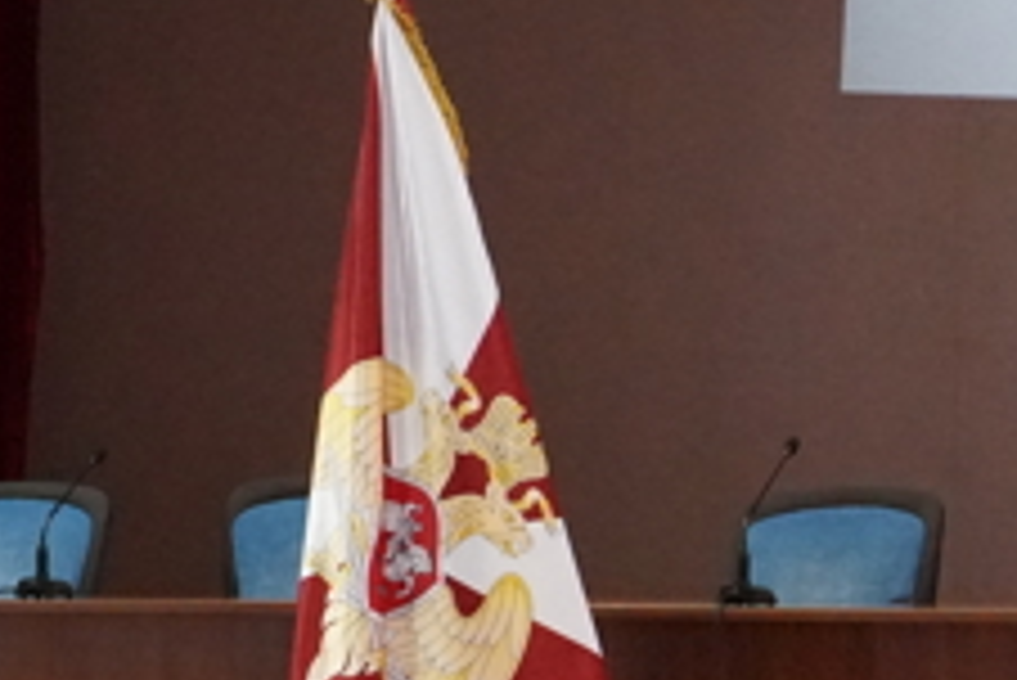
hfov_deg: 6.2
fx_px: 9272
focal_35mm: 328
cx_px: 1418
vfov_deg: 4.2
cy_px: 410
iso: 6400
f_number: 5.6
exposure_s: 1/100
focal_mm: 66
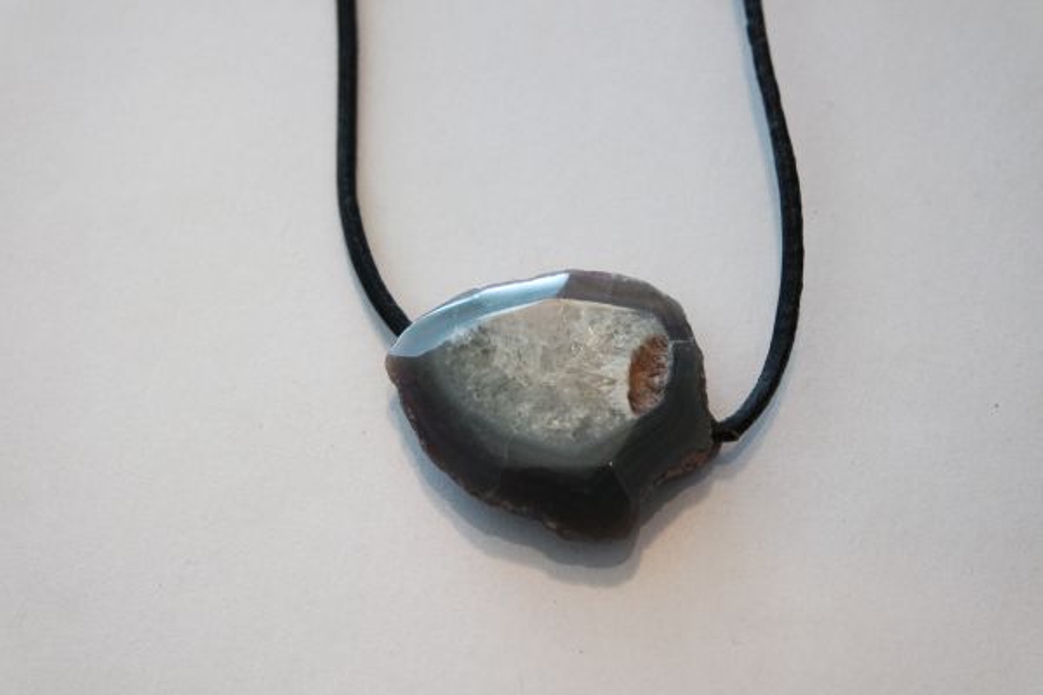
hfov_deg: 26.3
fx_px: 2231
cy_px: 348
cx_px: 522
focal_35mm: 77
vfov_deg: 17.7
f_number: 5.6
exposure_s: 1/80
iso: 1600
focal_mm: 50
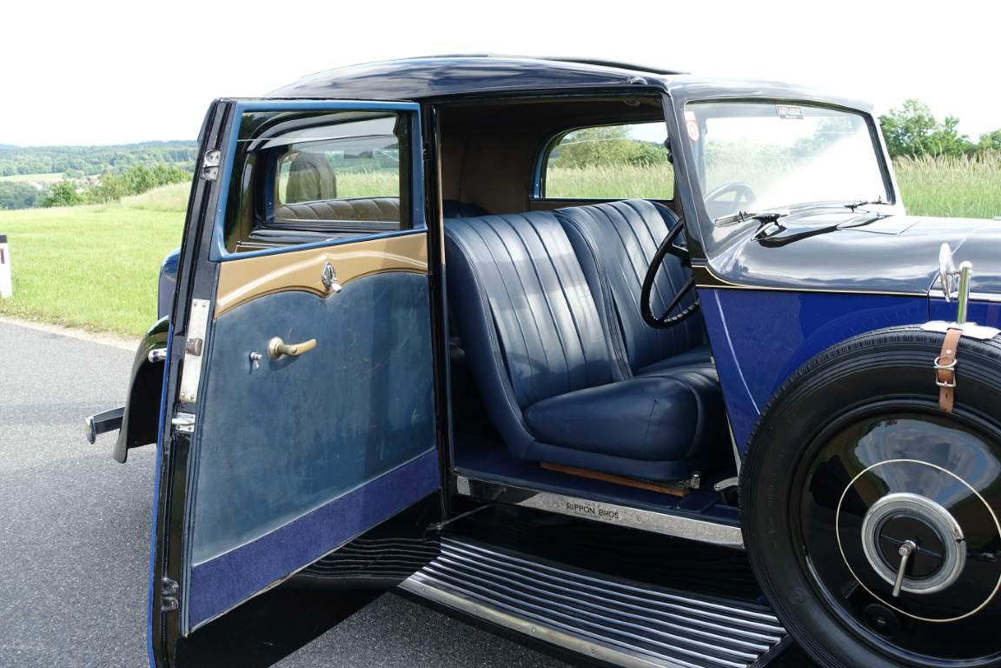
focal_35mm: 36
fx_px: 1001
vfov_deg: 36.9
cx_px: 500
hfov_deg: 53.1
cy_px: 334
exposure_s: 1/160
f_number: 4
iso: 125
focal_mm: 13.16
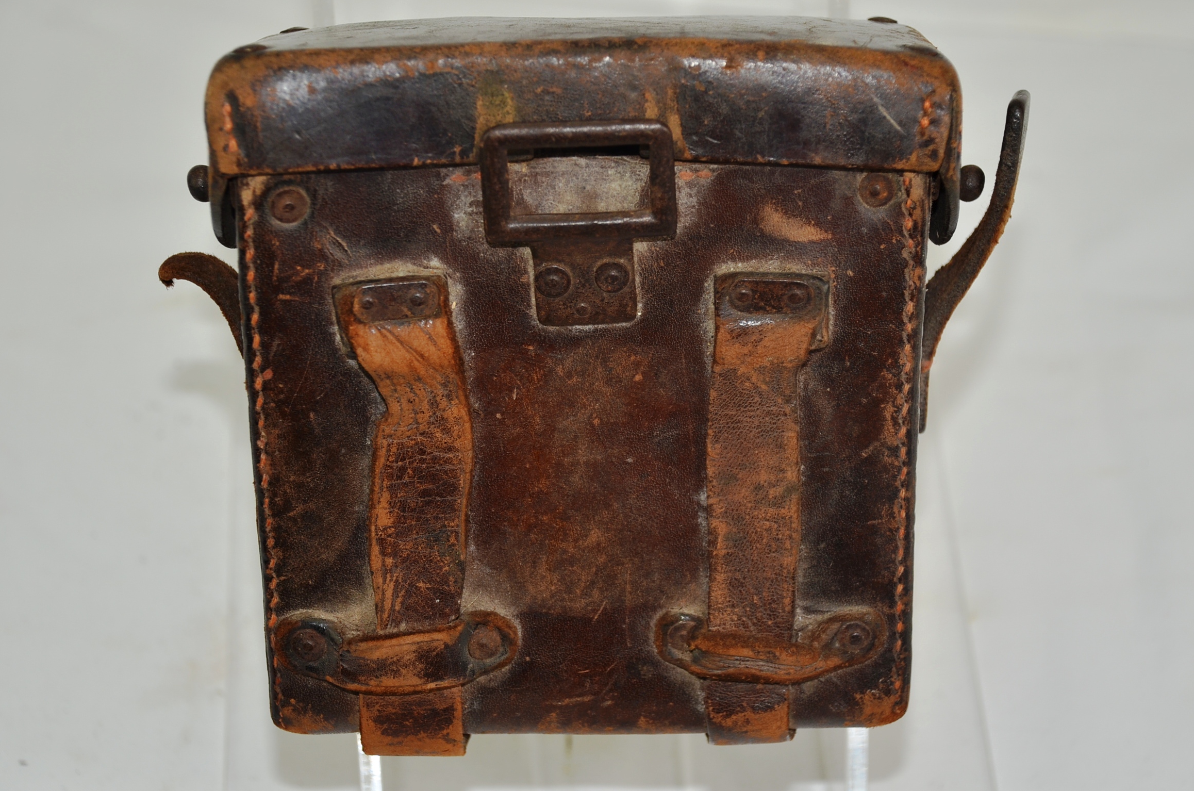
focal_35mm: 83
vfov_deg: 16.4
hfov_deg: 24.5
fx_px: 2747
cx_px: 602
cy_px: 391
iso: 180
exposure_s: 1/250
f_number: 5
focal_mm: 52
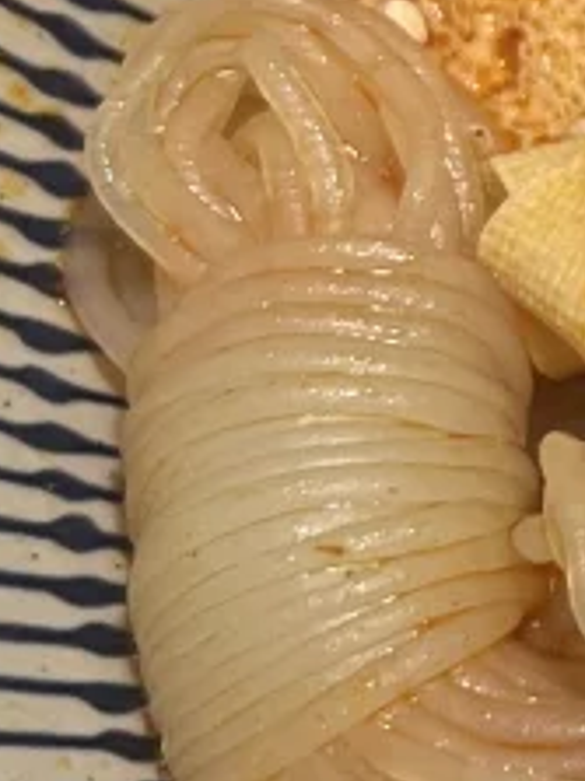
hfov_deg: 7.9
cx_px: 1583
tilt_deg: -57.7
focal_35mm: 168
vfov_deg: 11.7
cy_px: 28
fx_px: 3789
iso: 125
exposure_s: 1/50
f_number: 1.5
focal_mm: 5.7
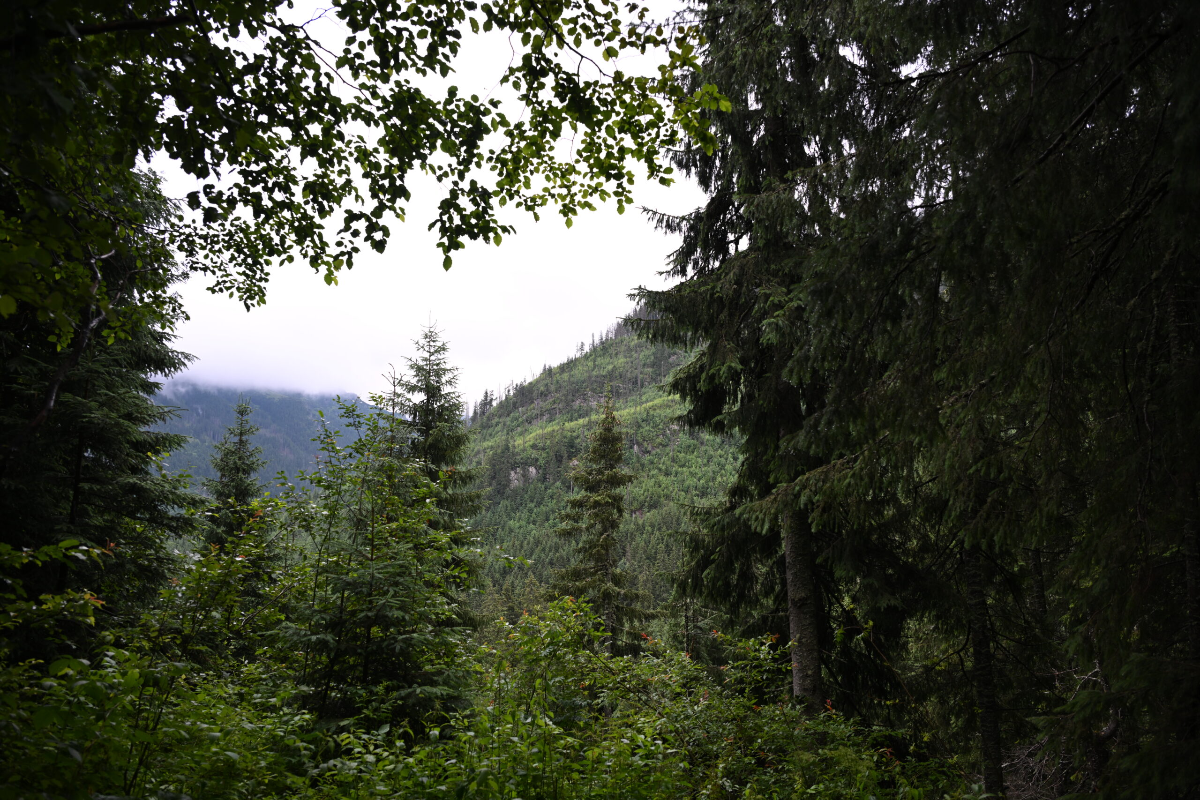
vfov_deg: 53.1
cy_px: 400
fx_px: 800
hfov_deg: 73.7
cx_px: 600
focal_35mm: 24
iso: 100
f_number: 4
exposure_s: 1/50
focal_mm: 24
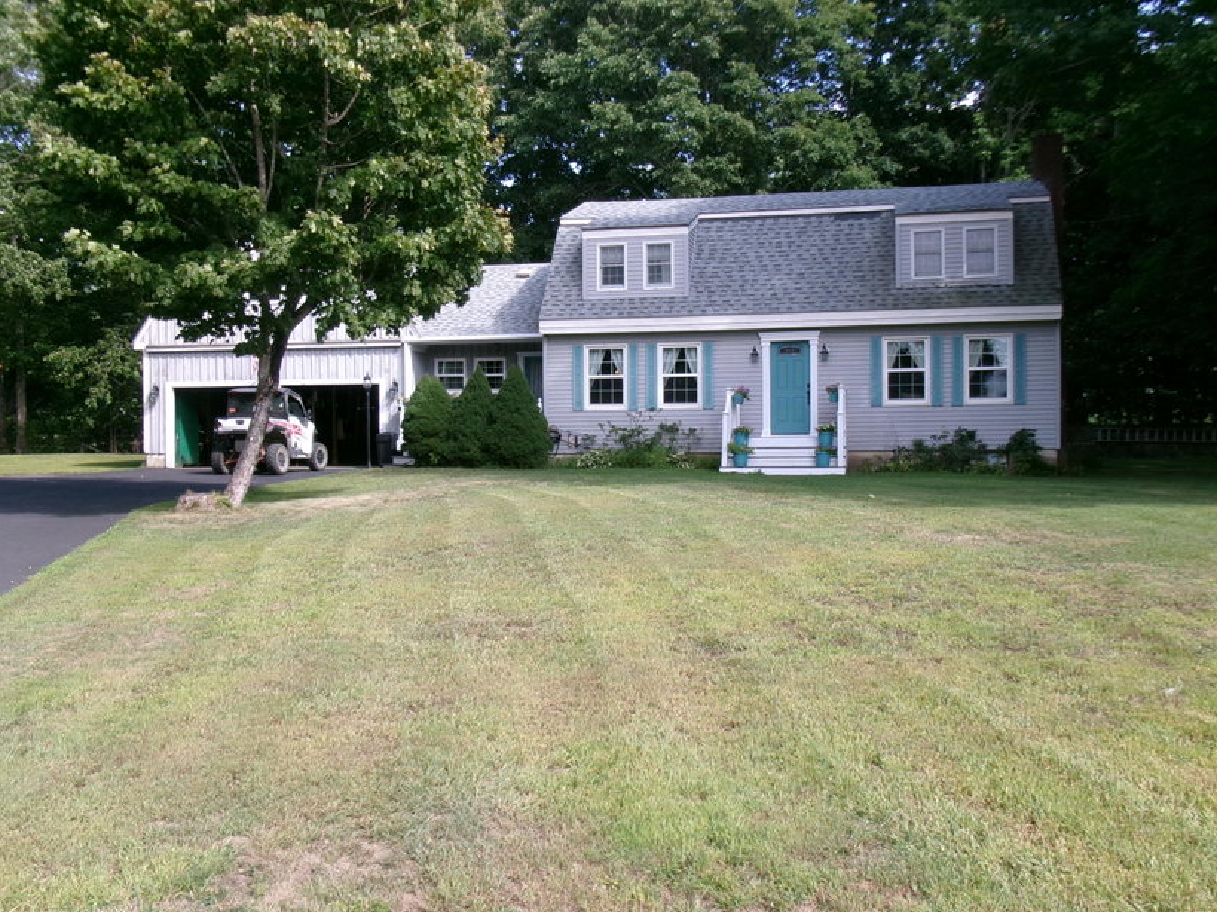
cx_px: 602
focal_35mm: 35
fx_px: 1230
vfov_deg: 40.7
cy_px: 471
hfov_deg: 52.6
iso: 100
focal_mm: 5.1
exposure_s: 1/240
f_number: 3.9
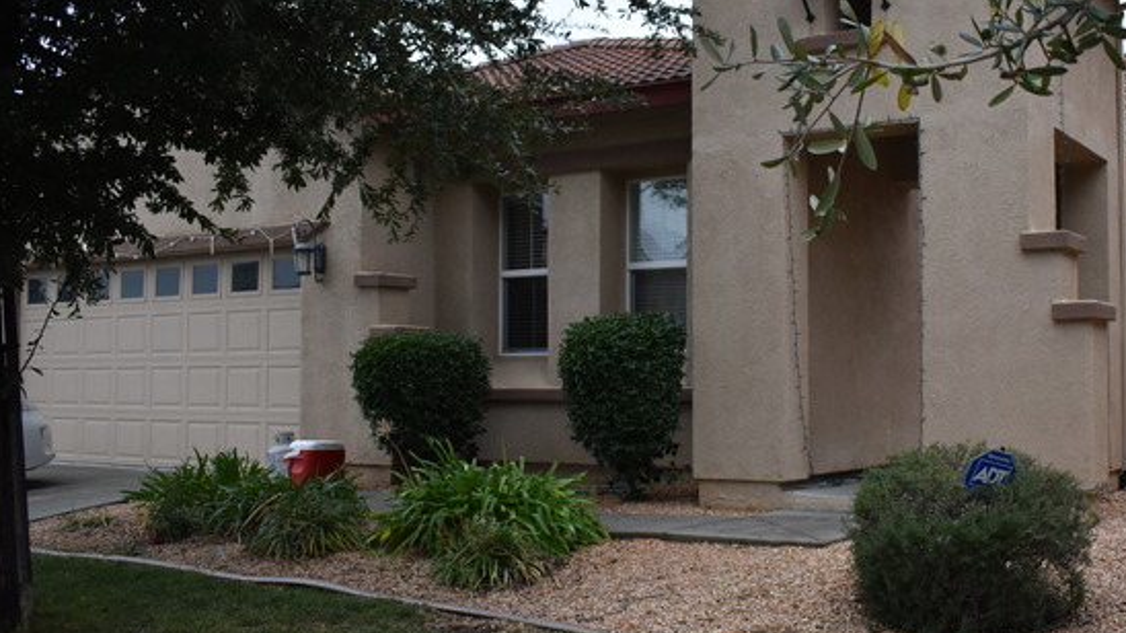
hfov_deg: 46.7
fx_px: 1284
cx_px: 734
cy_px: 347
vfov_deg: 27.7
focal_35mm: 43
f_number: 3.5
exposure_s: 1/200
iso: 800
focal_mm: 20
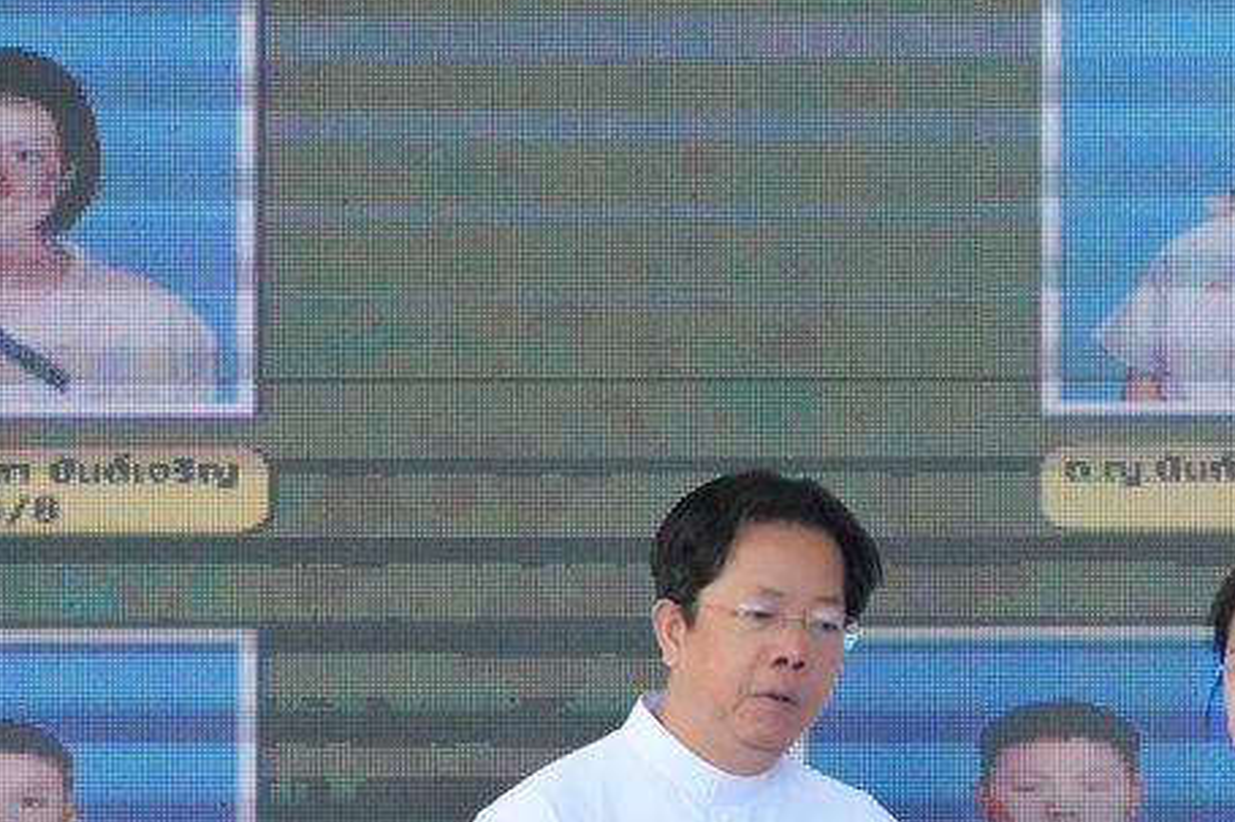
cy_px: 865
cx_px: 938
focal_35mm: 475
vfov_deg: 2.9
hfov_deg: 4.3
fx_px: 16288
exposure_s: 1/640
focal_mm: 128
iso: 6400
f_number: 5.6
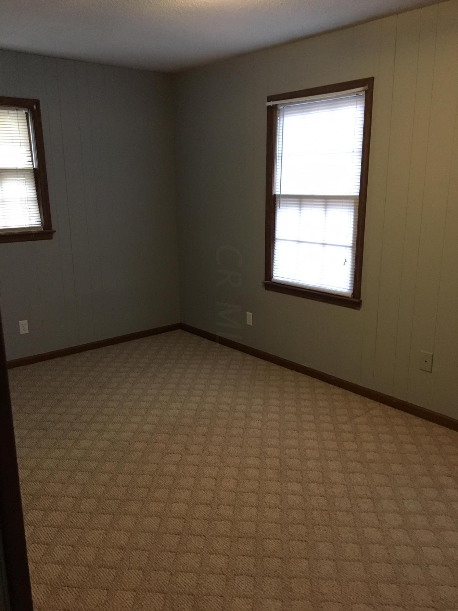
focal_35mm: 29
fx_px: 512
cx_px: 229
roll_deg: +0.0
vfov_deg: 61.7
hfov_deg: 48.2
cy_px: 306
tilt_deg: -14.0
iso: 200
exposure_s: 1/20
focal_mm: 4.15
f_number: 2.2
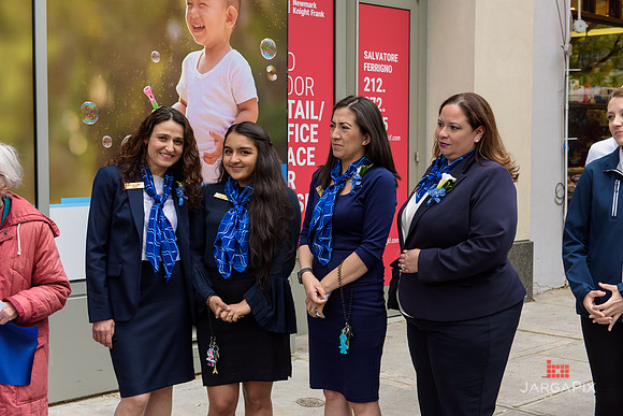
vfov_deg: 24.2
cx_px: 312
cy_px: 208
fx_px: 969
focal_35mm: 56
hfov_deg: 35.6
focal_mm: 56
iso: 200
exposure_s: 1/250
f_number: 5
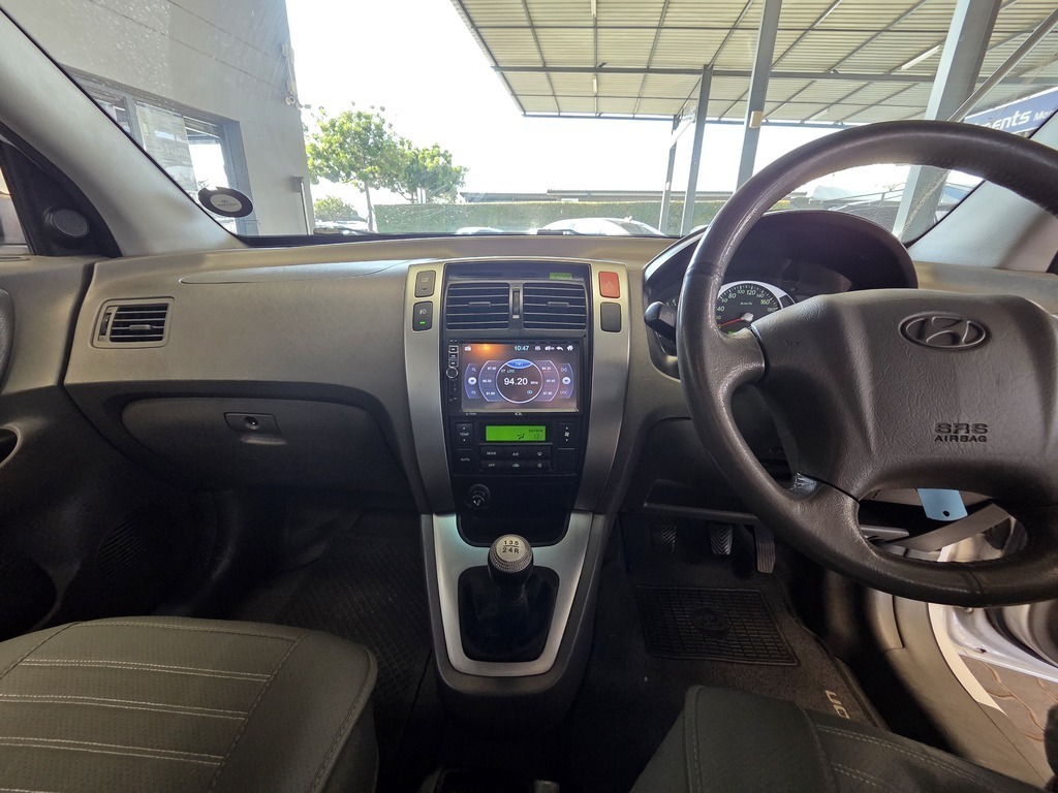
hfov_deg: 106.2
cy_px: 396
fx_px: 397
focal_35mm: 13
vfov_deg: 89.9
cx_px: 529
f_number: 2.2
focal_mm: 2.2
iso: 200
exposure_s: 1/100
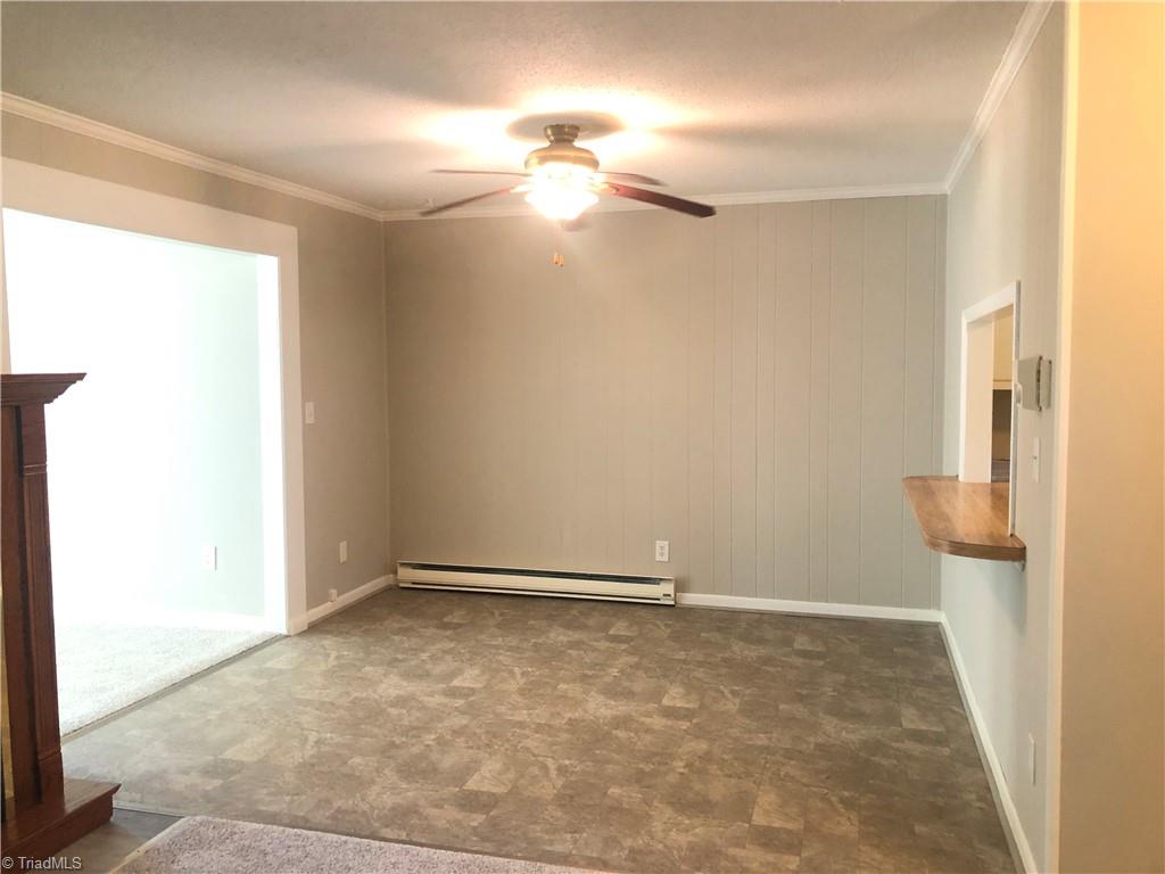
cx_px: 582
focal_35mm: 28
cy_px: 437
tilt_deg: -2.5
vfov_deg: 49.7
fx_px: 942
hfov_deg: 63.4
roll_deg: +0.2
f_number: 1.8
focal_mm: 3.99
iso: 80
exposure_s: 1/15
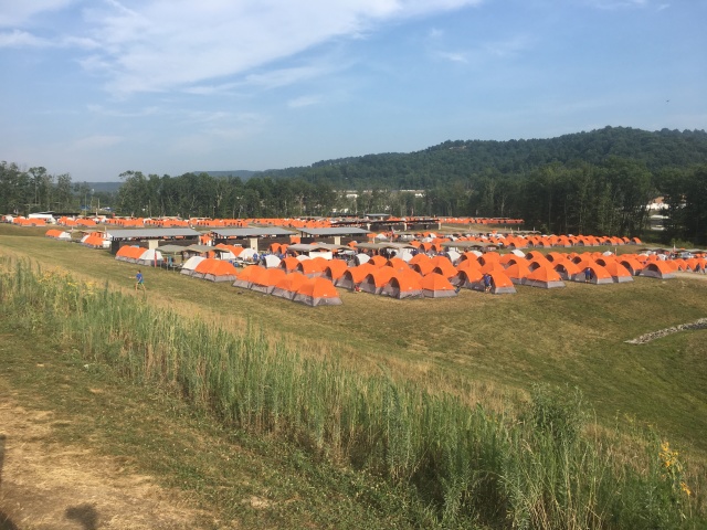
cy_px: 265
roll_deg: +1.7
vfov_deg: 48.2
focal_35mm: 29
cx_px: 354
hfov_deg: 61.7
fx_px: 592
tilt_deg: -3.6
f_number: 2.2
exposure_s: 1/950
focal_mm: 4.15
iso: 25
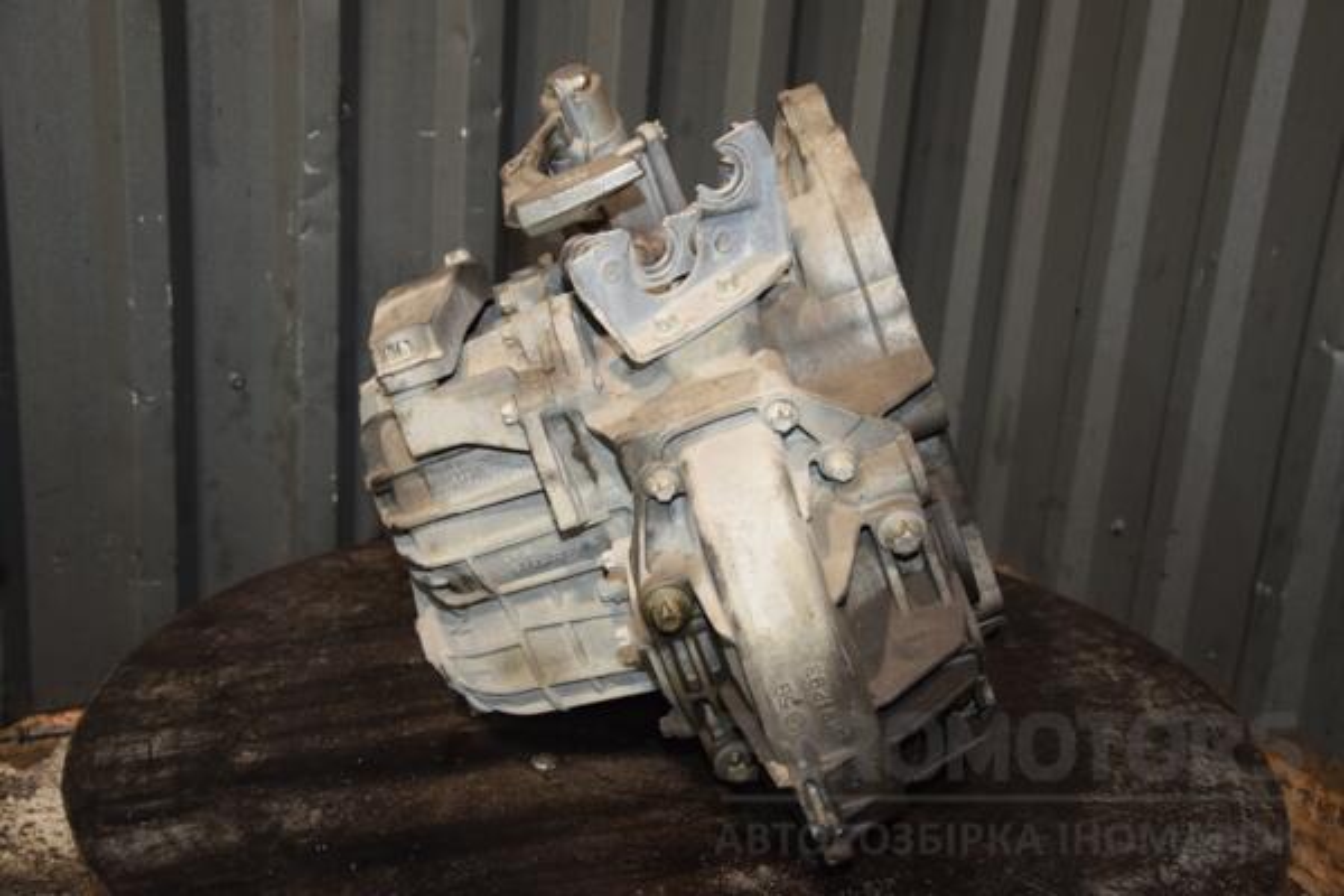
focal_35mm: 42
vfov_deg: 31.9
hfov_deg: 46.4
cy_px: 448
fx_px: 1568
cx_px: 672
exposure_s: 1/60
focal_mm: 28
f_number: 5
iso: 800
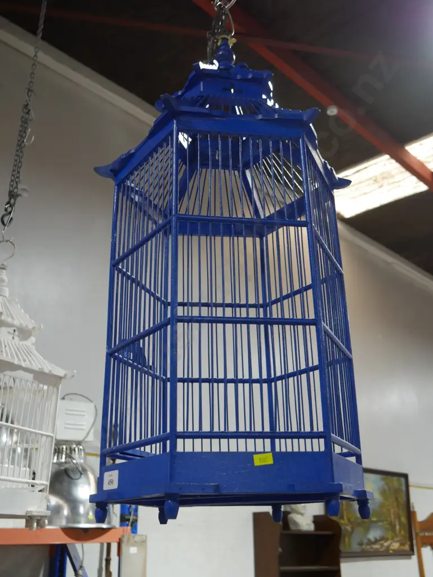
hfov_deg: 39.7
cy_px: 288
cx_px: 216
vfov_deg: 51.3
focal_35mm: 36
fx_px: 600
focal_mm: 18
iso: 640
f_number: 4
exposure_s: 1/60
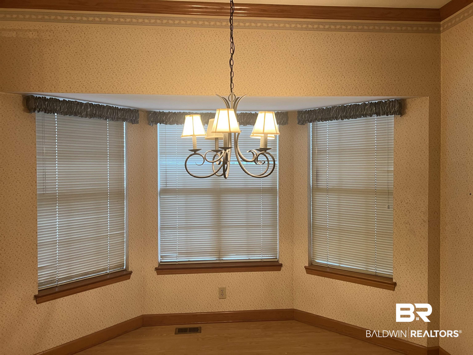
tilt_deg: +1.6
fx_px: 355
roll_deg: +0.9
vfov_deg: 53.1
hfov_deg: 67.3
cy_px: 178
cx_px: 236
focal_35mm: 26
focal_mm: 5.7
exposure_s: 1/60
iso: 160
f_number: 1.5
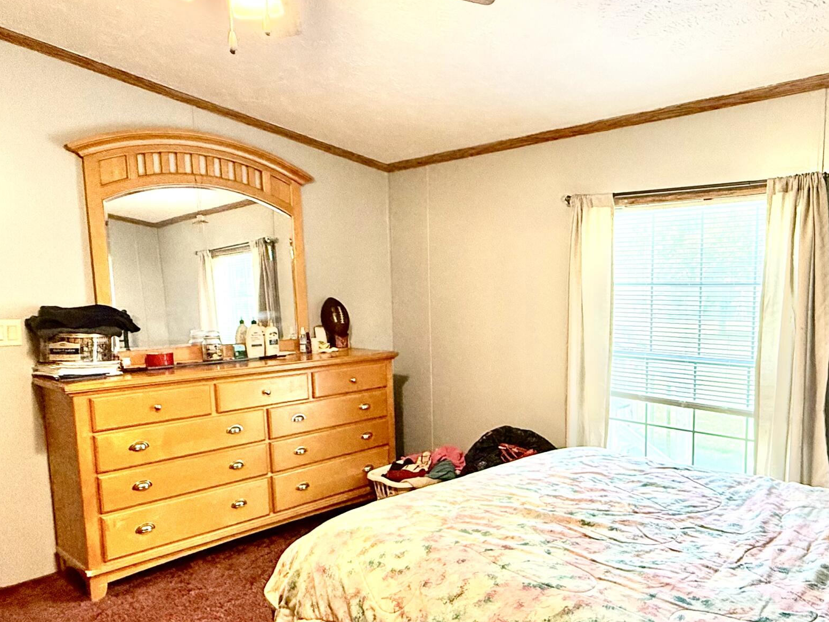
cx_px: 558
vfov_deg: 51.1
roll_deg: -0.5
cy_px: 363
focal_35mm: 27
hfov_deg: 63.5
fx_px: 647
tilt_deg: -7.3
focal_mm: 2.22
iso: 250
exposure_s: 1/120
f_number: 2.2
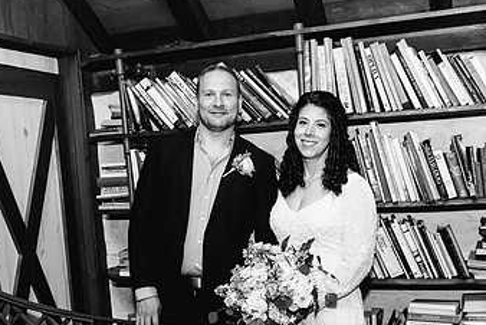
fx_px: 608
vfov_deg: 29.5
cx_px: 248
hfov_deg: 43.6
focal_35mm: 45
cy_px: 241
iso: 640
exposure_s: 1/100
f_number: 4
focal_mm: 24
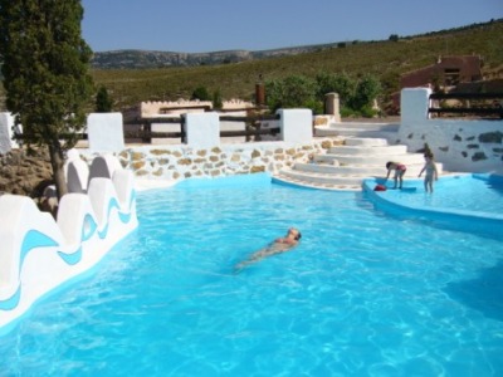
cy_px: 188
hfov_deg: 52.6
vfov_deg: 40.7
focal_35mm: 35
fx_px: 509
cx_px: 252
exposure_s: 1/400
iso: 64
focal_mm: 5.8
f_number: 5.6
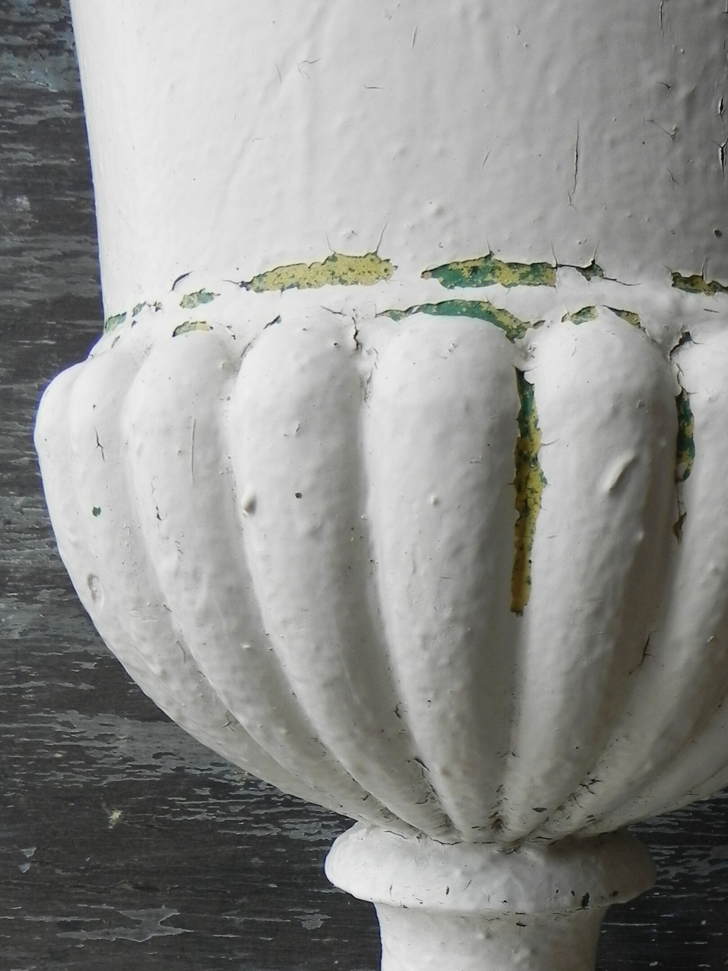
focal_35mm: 44
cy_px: 821
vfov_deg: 40.6
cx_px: 472
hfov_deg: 32.7
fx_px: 1234
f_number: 5
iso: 160
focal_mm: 4.6
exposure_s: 1/225
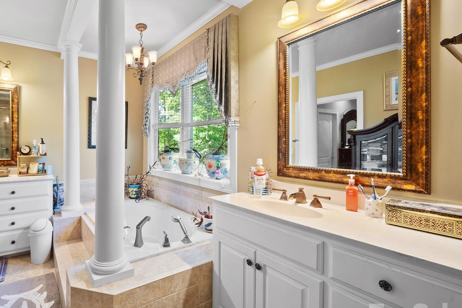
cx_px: 157
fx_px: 205
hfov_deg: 93.4
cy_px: 157
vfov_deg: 73.8
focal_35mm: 16
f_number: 9
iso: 250
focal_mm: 12
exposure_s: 1/2.5
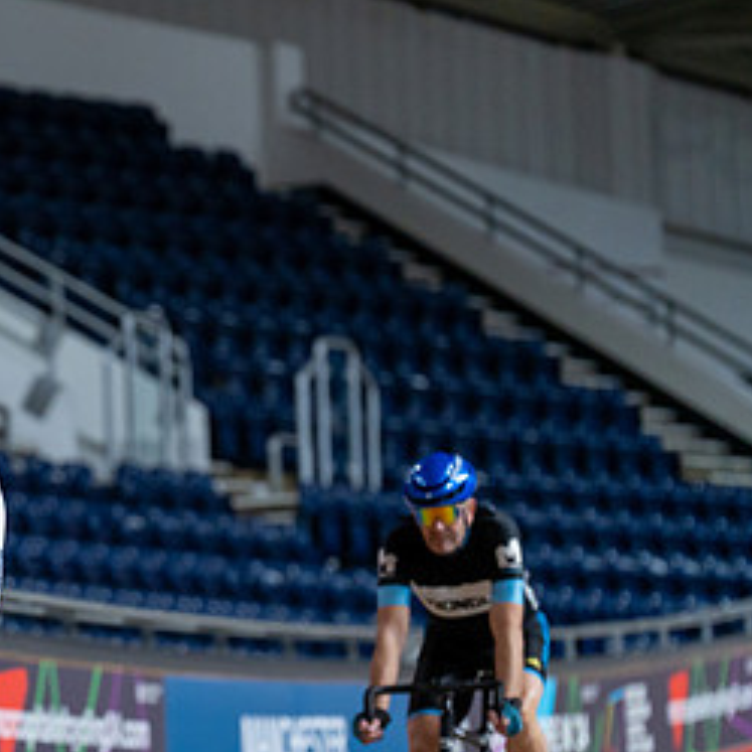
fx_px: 7103
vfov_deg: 6.1
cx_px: -100
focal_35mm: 289
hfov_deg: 6.0
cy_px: 521
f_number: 2.8
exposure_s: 1/800
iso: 3200
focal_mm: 146
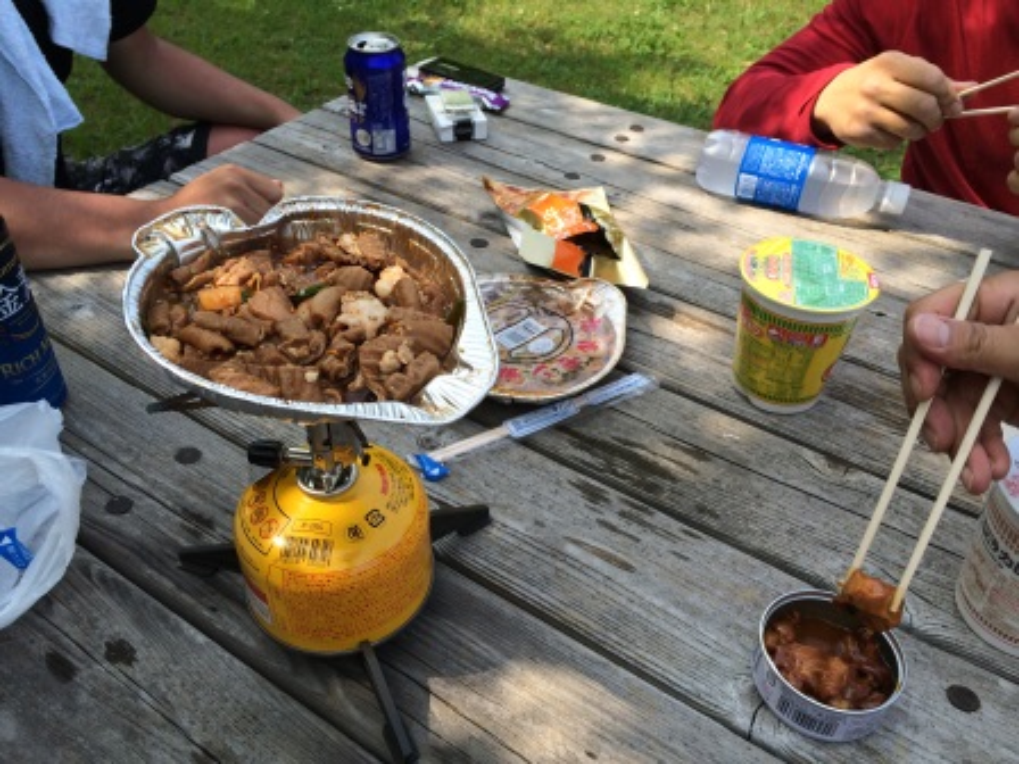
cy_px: 382
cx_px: 510
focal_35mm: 30
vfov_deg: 46.8
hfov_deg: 60.0
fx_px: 883
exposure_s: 1/892
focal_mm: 4.12
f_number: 2.2
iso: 32
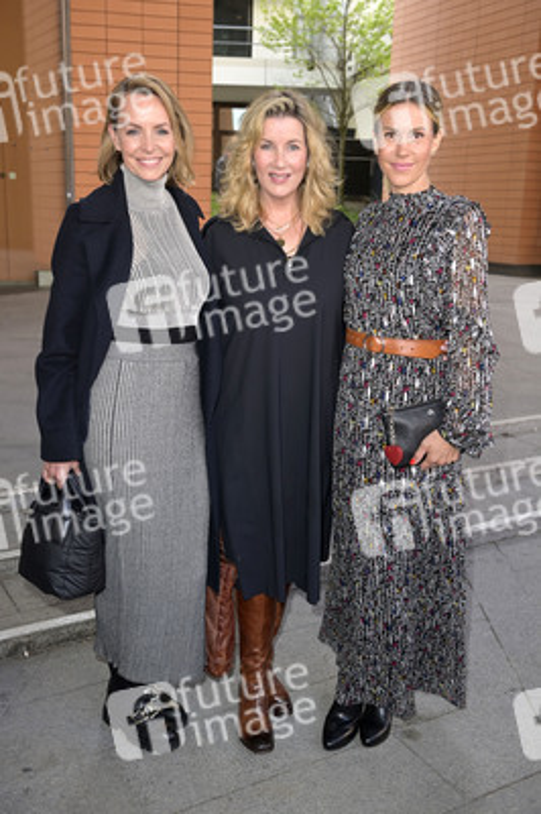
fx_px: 813
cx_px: 270
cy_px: 407
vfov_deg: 53.2
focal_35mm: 36
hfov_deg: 36.8
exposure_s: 1/200
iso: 500
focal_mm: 36
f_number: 4
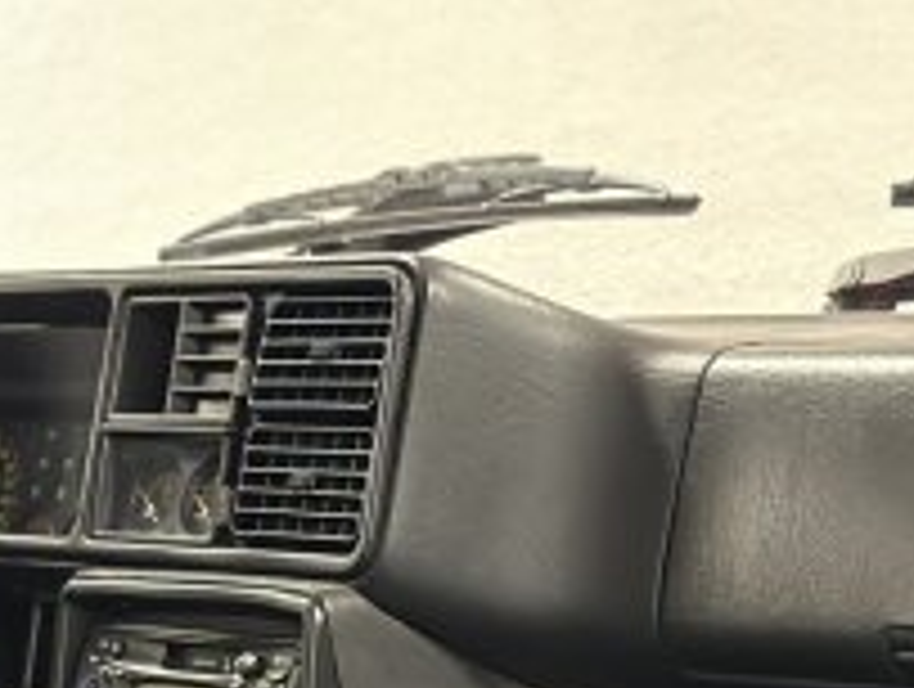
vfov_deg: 9.5
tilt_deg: -10.7
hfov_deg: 13.1
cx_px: 410
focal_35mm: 151
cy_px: 1070
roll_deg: +0.5
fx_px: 3994
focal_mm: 6.86
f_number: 1.78
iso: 1000
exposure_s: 1/26
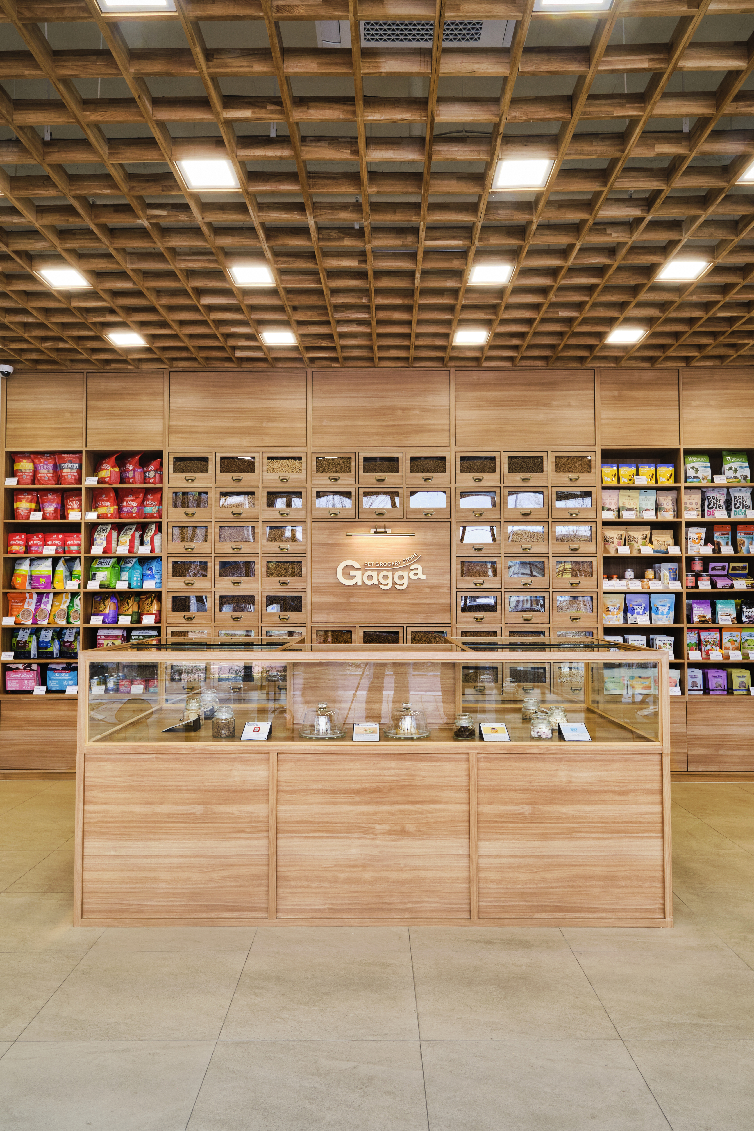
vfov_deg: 73.7
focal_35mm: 24
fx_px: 754
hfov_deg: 53.1
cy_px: 566
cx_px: 377
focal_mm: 16
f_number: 14
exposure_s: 1/2
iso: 160
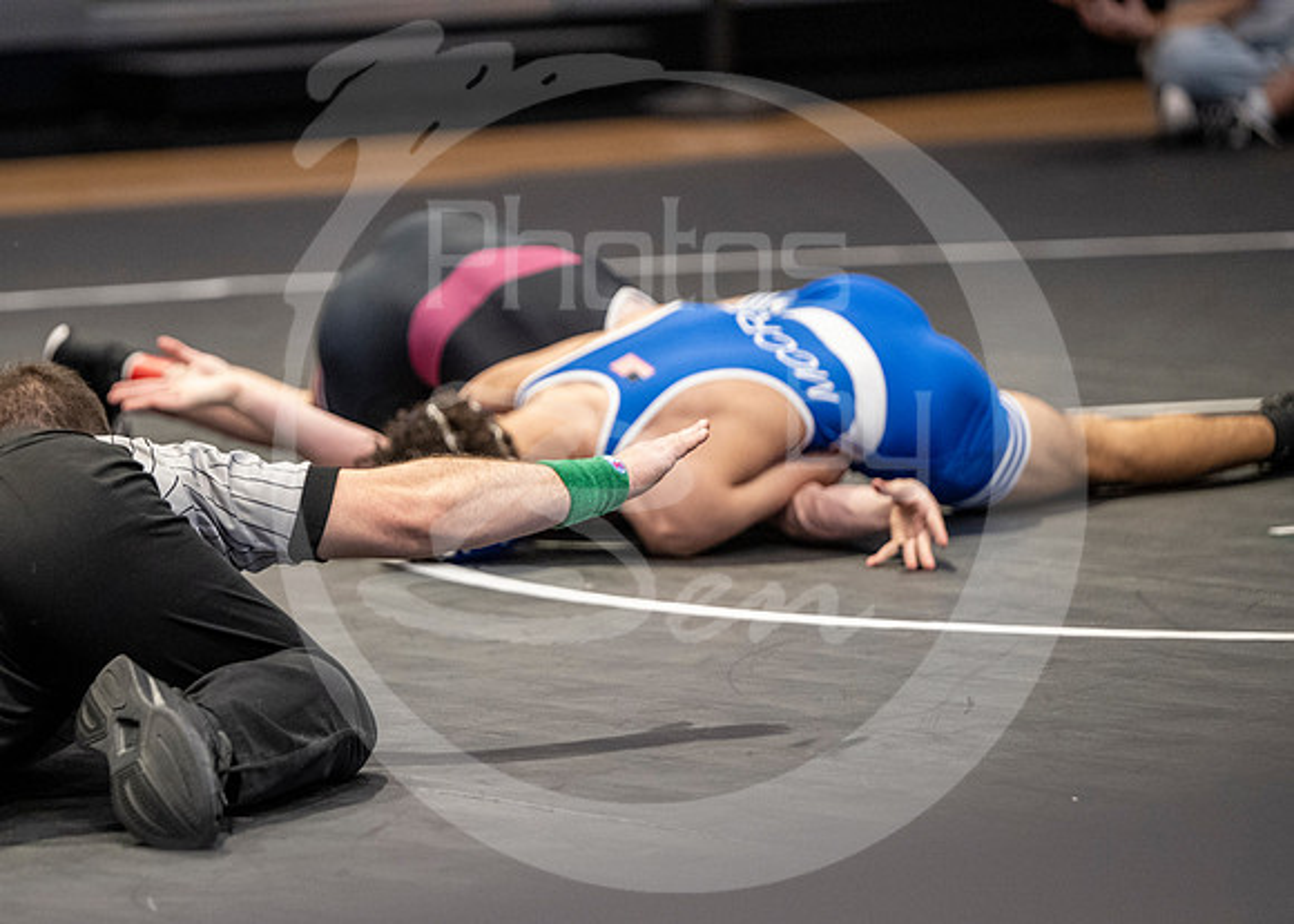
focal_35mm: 263
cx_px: 430
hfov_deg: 7.7
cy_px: 663
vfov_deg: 5.5
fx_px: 9669
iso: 3200
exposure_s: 1/1000
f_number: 2.8
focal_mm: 175
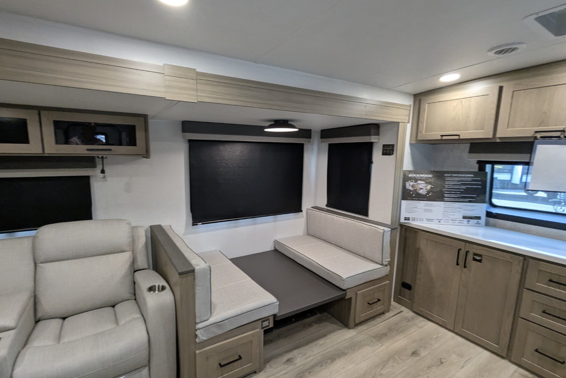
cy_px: 199
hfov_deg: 93.3
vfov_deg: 70.4
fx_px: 267
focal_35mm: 17
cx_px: 279
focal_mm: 2.35
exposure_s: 1/79.2
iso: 249
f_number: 2.2
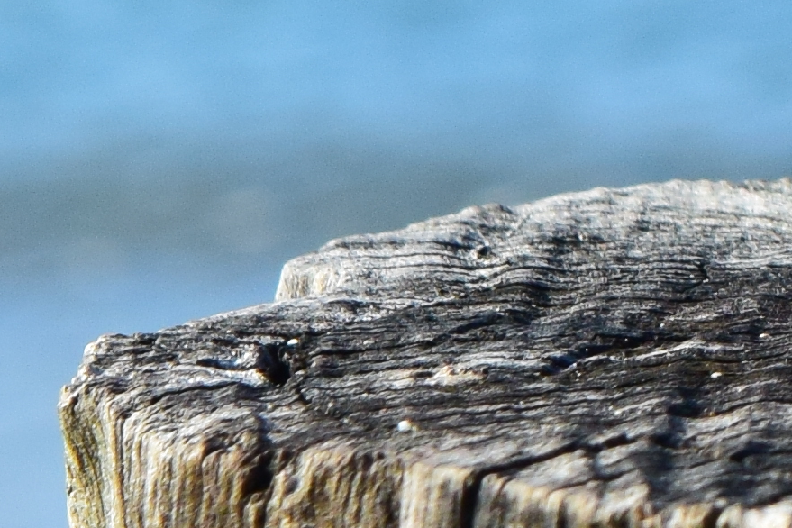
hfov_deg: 3.6
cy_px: -902
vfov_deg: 2.4
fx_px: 12394
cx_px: 2342
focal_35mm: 563
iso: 400
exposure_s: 1/500
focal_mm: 55
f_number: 11
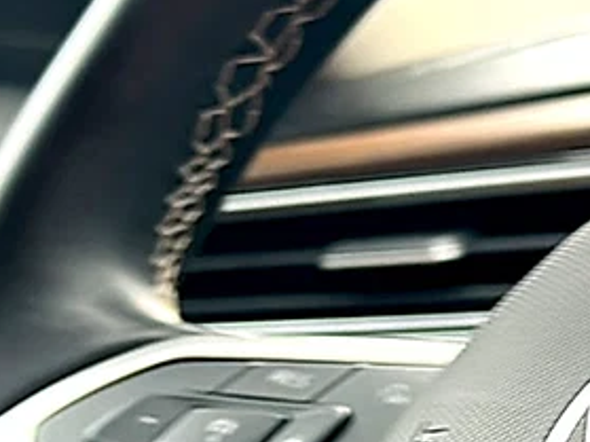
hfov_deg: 16.5
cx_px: 520
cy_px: 416
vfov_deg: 12.4
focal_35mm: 118
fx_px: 2010
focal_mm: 6.86
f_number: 1.78
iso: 64
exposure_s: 1/43
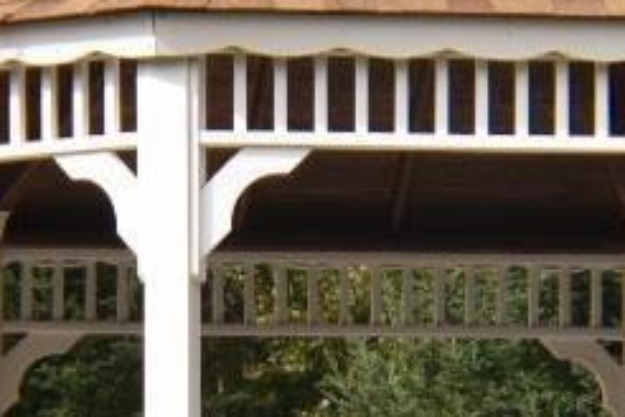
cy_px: 145
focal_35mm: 298
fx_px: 5177
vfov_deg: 4.6
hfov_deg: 6.9
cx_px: 353
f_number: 8
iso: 140
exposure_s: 1/250
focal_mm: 31
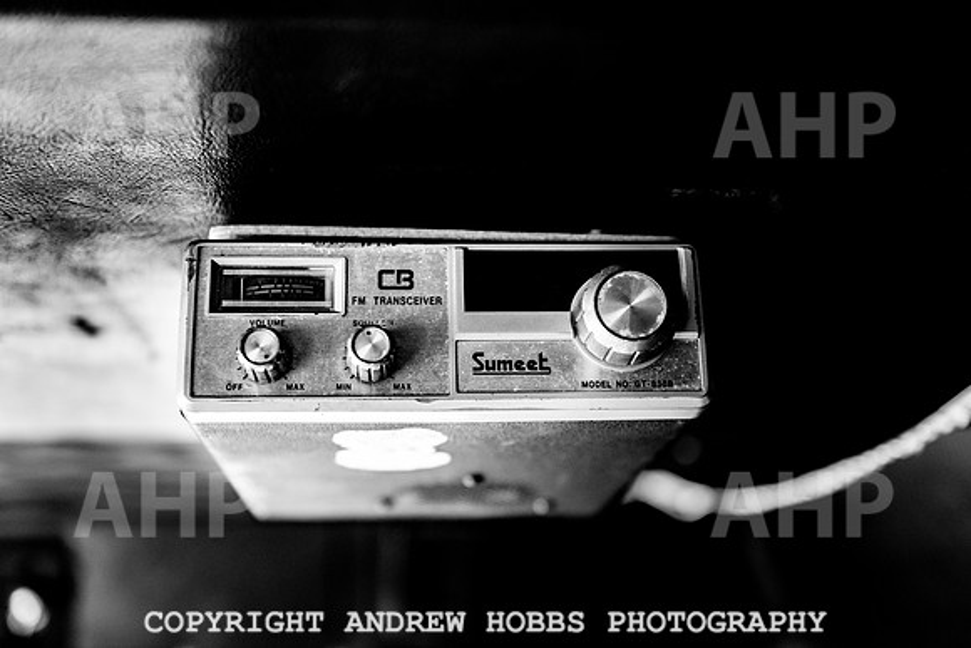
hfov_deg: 43.3
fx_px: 1223
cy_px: 324
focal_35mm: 45
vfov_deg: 29.7
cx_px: 486
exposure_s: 1/100
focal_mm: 44
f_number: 3.2
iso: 800
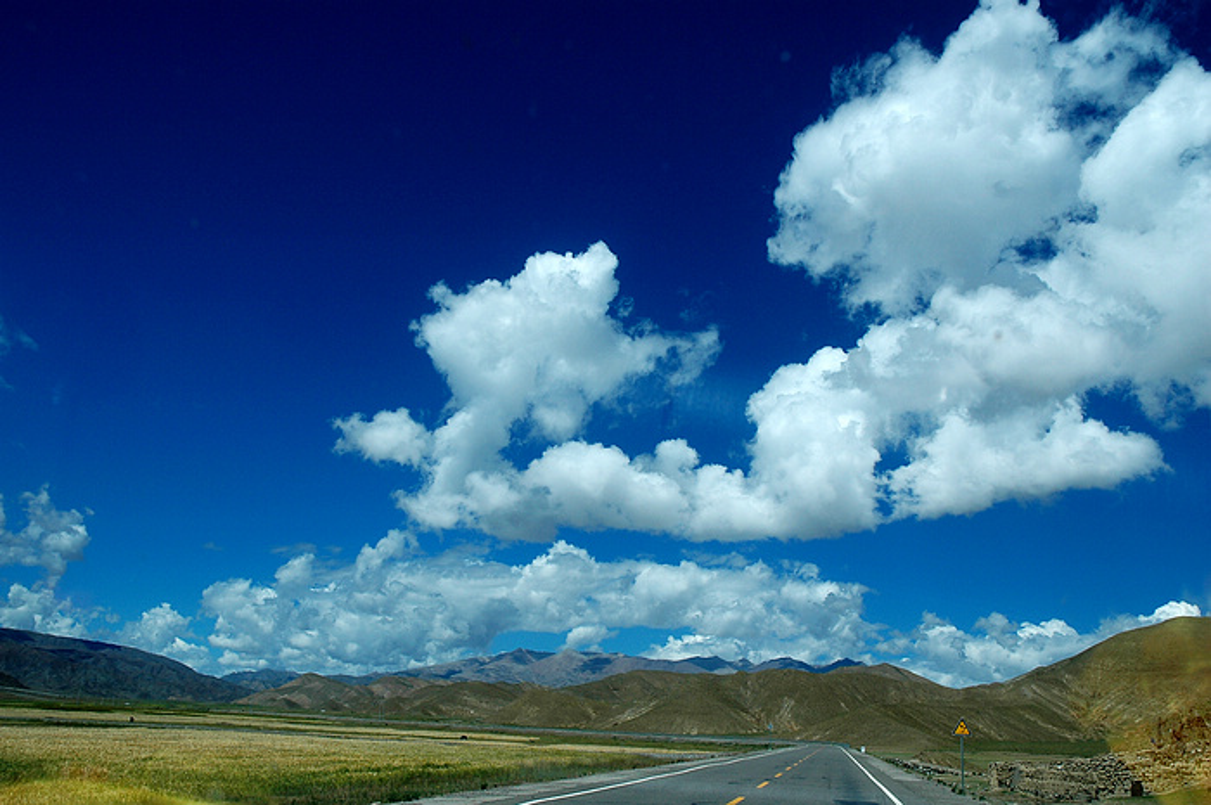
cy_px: 402
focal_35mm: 36
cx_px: 606
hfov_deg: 53.2
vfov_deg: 36.8
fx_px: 1210
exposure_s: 1/1250
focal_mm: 24
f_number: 8
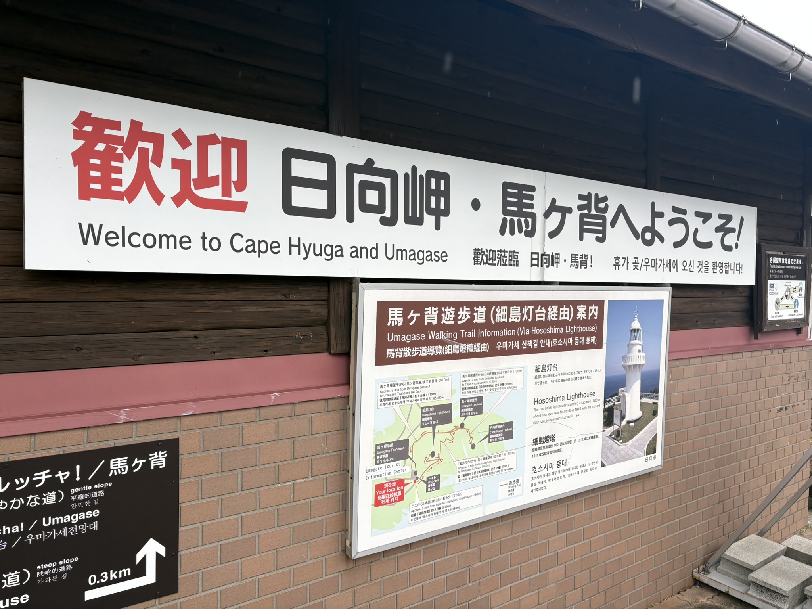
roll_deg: +0.1
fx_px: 610
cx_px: 406
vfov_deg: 53.1
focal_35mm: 26
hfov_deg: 67.3
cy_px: 304
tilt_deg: +2.5
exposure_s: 1/489
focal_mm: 5.96
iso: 50
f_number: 1.6
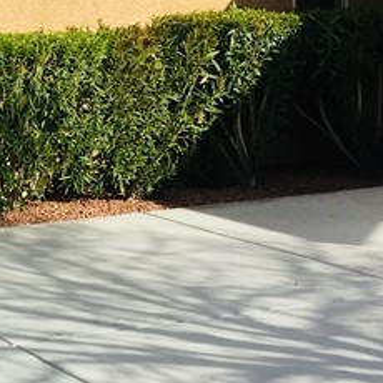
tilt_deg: -7.1
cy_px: 143
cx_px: -240
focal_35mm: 114
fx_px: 1427
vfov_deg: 15.3
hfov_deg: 14.0
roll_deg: +1.0
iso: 32
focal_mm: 4.15
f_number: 2.2
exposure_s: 1/2326
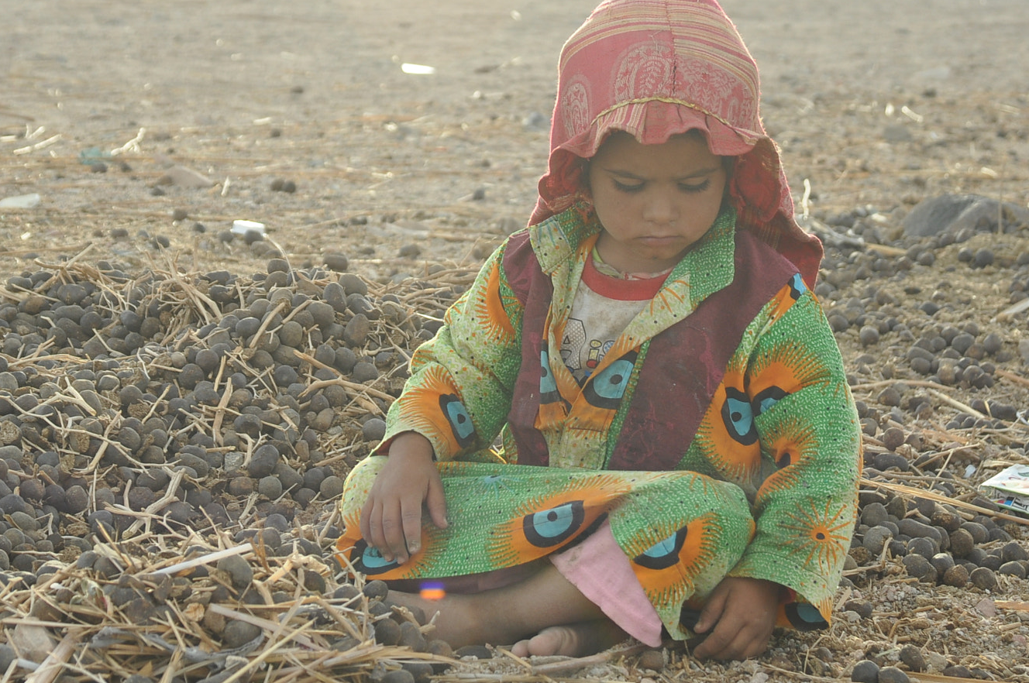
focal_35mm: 111
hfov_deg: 18.4
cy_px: 237
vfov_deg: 12.3
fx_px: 3169
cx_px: 435
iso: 250
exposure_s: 1/160
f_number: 6.3
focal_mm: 48
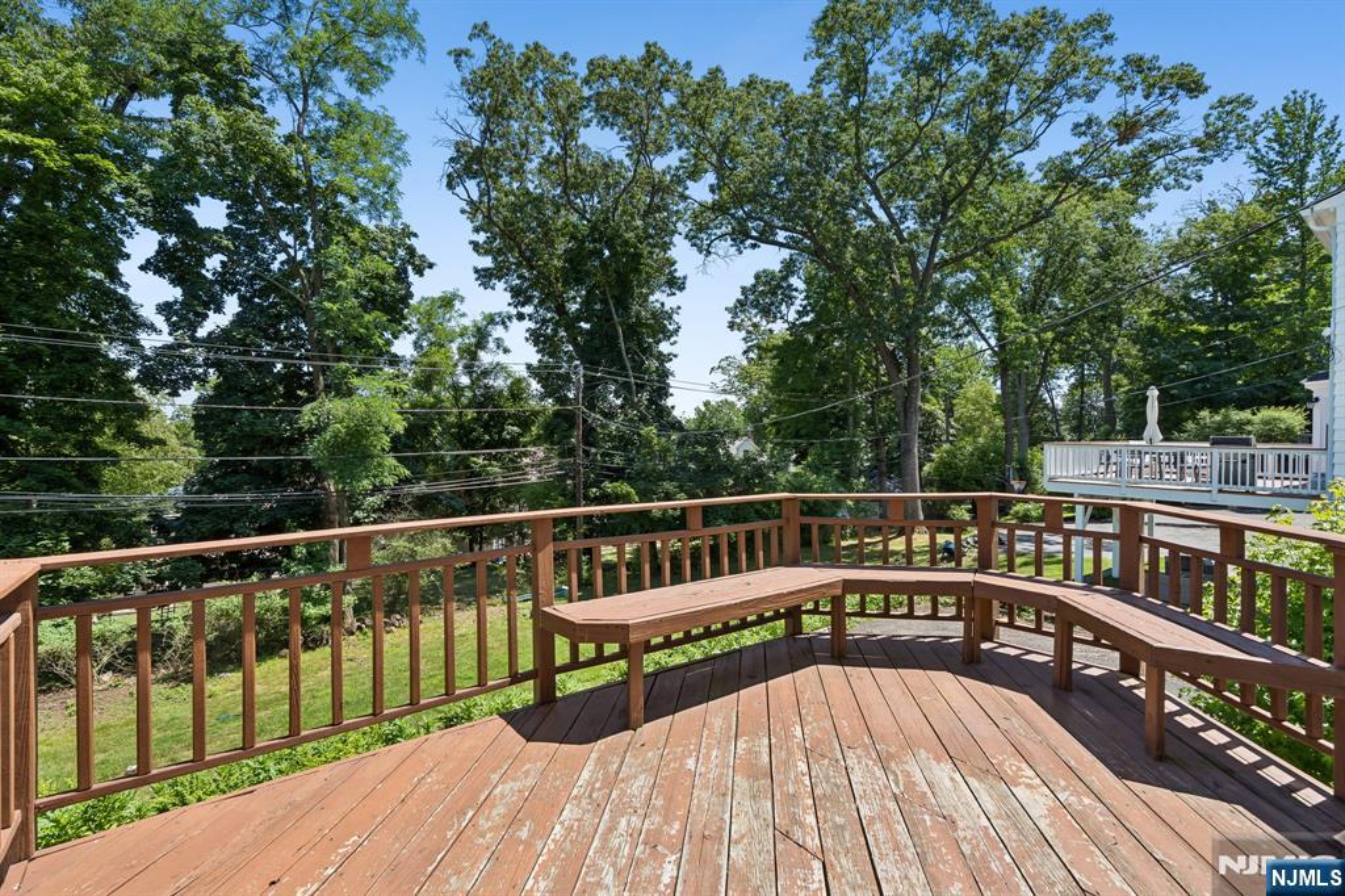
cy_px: 448
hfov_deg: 96.8
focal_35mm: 16
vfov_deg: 73.7
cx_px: 672
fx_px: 598
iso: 80
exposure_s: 1/160
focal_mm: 16
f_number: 8
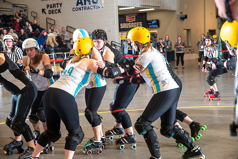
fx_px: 410
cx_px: 119
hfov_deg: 32.4
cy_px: 80
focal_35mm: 62
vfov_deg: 21.9
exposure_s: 1/160
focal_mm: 62
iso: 500
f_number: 5.6
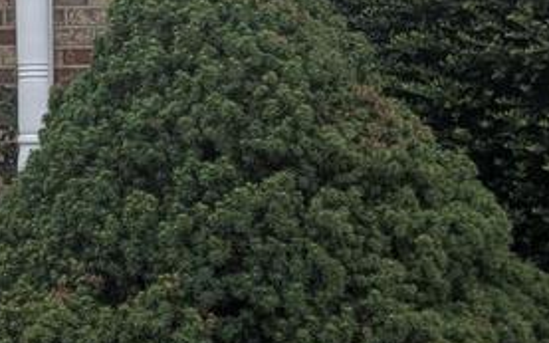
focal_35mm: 138
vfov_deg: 9.4
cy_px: -48
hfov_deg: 14.5
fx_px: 2064
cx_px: -159
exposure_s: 1/60
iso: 67
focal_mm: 5.43
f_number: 1.89
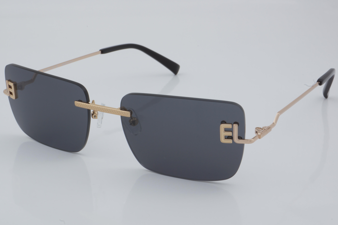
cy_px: 112
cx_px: 169
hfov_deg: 27.0
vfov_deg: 18.2
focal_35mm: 75
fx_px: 704
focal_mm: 50
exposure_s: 1/4
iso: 100
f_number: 32
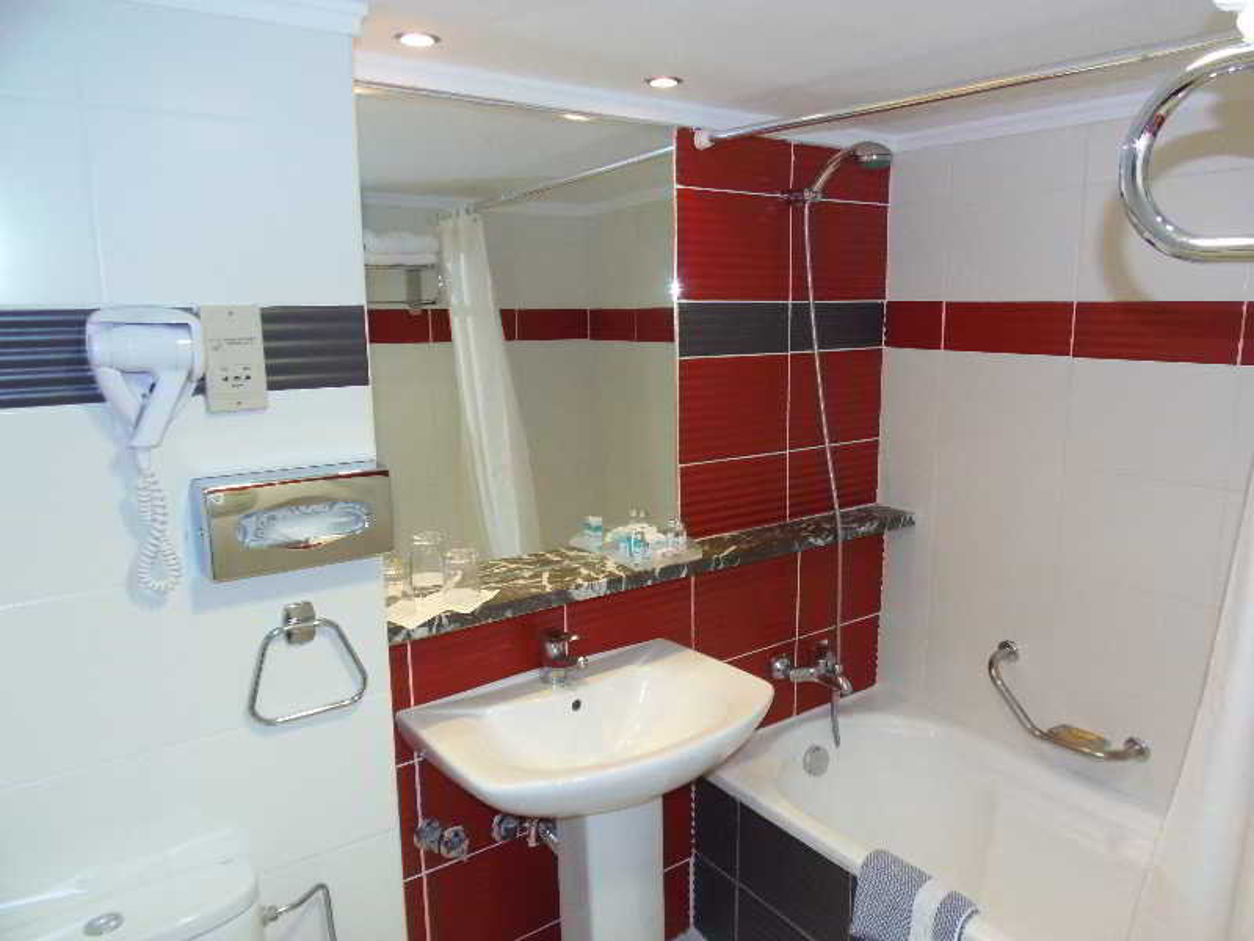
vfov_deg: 56.8
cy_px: 470
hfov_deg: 71.6
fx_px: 869
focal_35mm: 24
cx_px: 627
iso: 200
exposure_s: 1/30
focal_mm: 4.3
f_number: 2.9
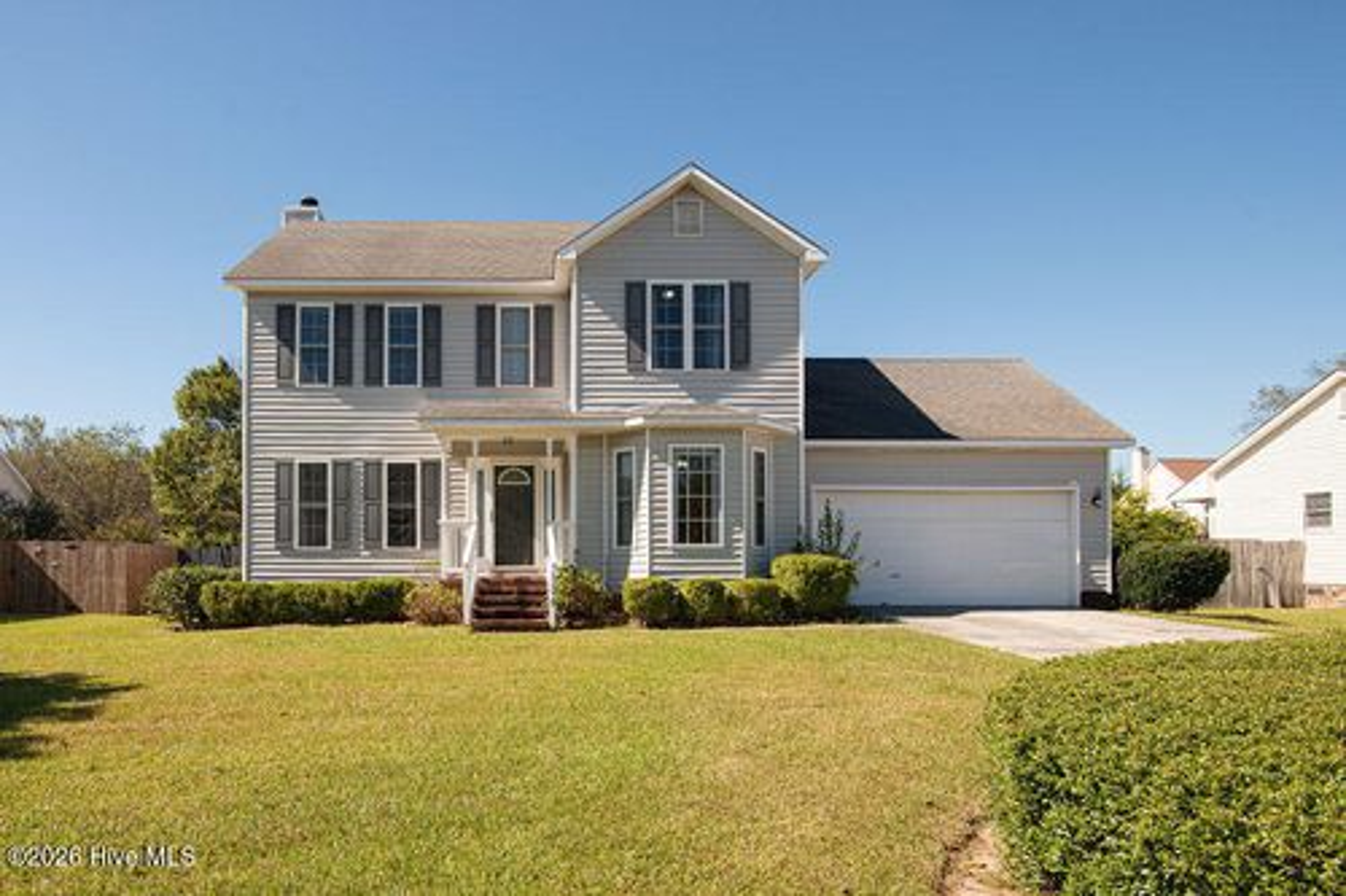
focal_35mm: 22
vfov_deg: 55.8
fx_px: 838
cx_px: 517
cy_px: 547
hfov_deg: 76.4
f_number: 7.1
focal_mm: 18
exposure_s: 1/640
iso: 320
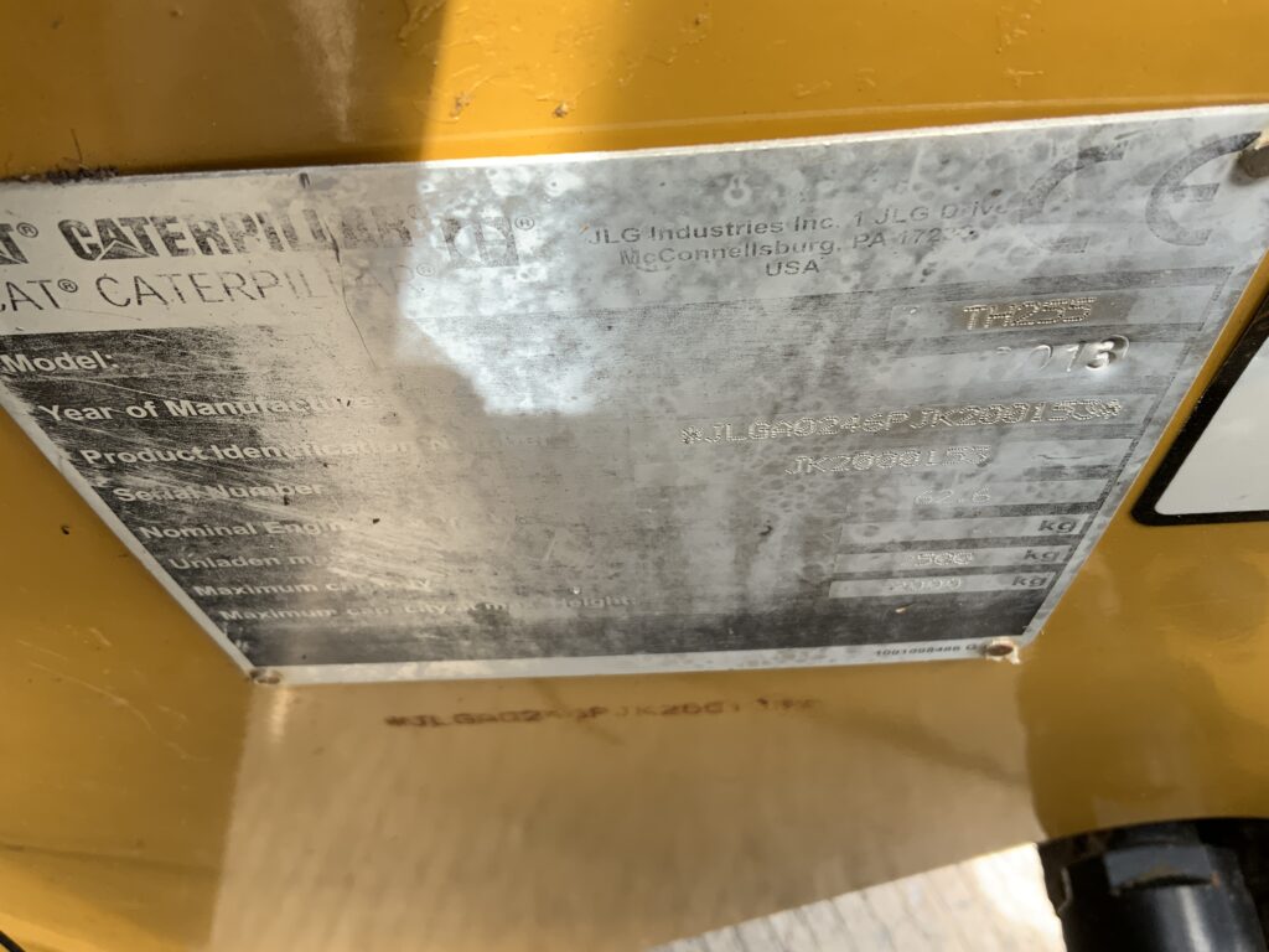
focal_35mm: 29
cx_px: 634
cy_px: 476
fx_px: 1063
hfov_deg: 61.7
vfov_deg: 48.2
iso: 16
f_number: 1.8
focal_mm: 3
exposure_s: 1/132
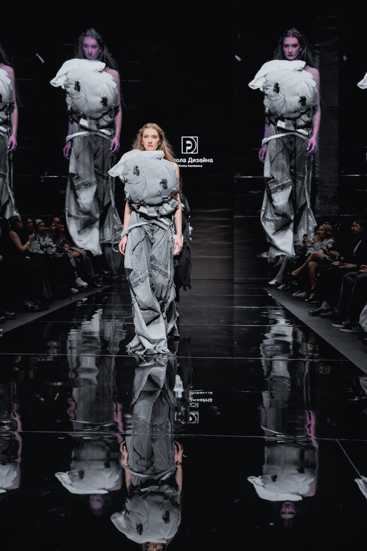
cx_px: 184
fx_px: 642
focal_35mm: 42
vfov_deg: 46.4
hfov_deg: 31.9
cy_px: 276
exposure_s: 1/250
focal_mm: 42
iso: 2000
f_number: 4.5
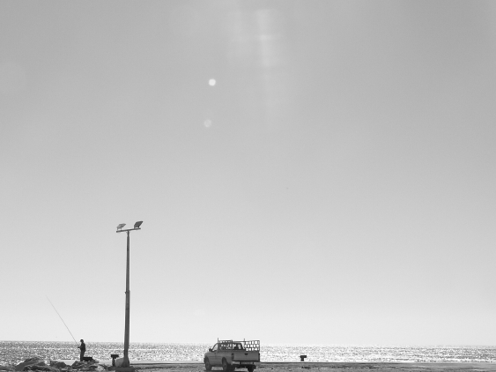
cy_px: 183
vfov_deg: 27.0
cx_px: 198
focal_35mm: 54
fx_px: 774
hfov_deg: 35.4
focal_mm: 9.86
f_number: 8
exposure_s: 1/400
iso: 64
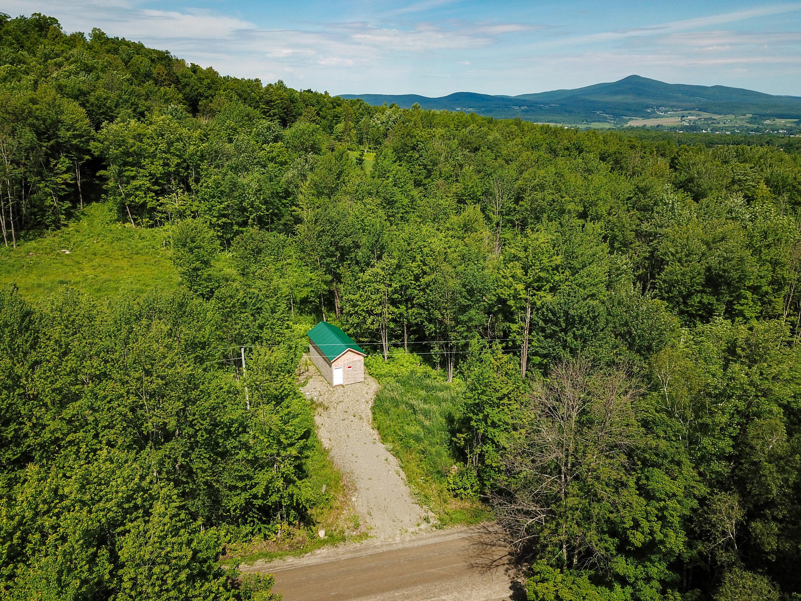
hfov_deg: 67.3
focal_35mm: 26
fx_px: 602
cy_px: 300
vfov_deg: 53.1
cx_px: 400
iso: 100
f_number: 2.2
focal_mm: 4.73
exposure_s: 1/1600
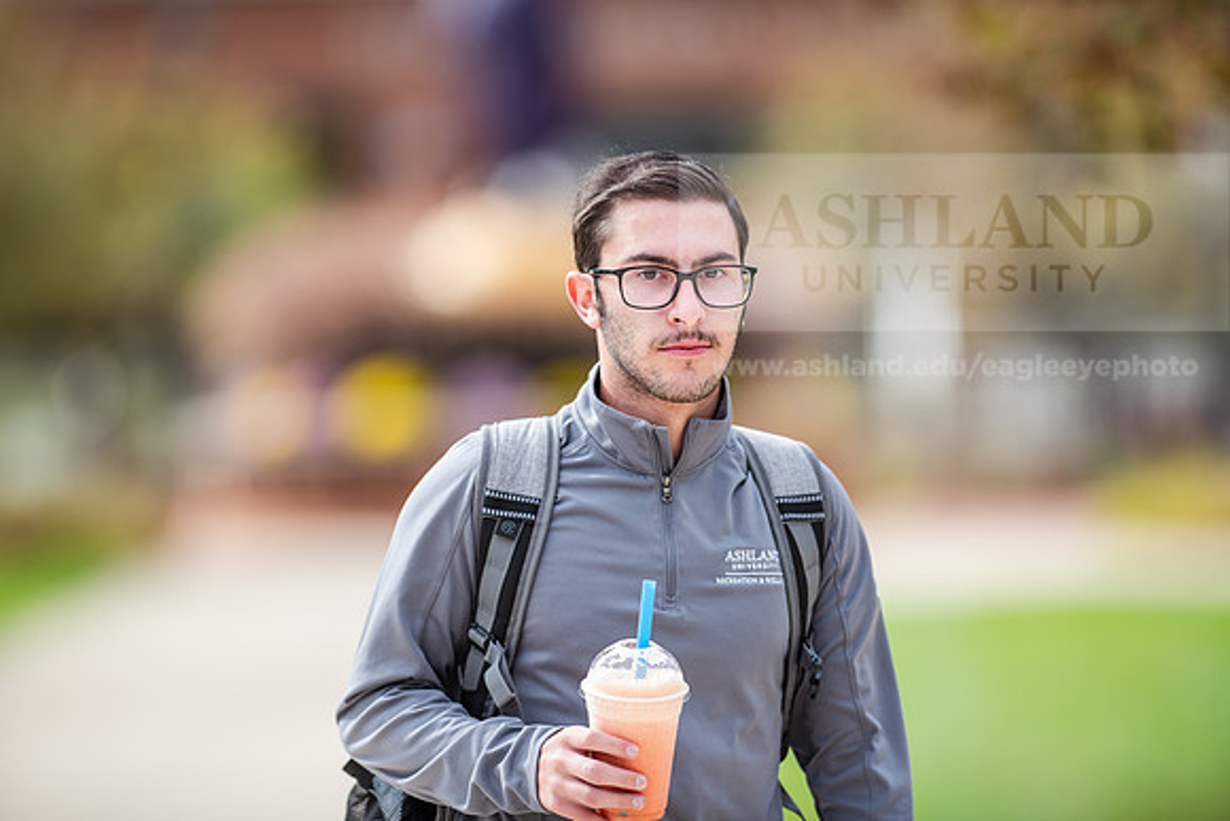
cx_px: 615
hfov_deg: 6.9
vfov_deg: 4.6
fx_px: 10252
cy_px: 410
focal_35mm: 300
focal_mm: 300
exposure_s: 1/400
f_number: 3.2
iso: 100
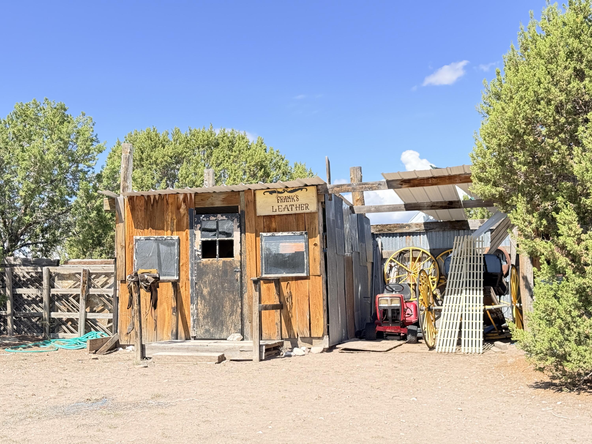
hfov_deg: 39.7
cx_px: 296
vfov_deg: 30.3
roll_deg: +1.6
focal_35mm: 48
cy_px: 222
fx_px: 821
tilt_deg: +5.3
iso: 80
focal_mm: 6.76
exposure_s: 1/1000
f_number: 1.78
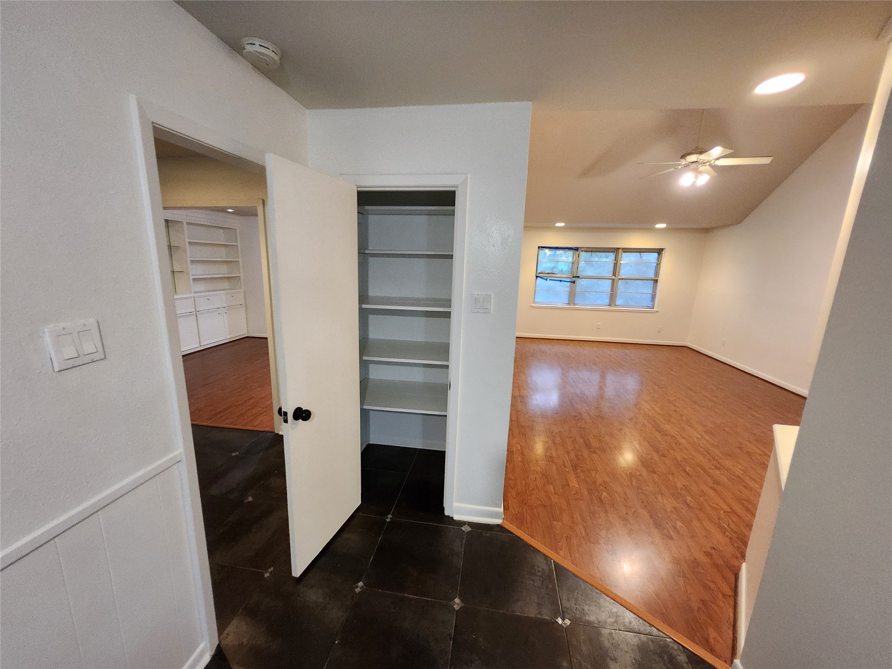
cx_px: 446
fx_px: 335
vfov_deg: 89.9
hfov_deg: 106.2
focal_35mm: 13
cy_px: 334
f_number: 2.2
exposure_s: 1/30
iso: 500
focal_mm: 1.74
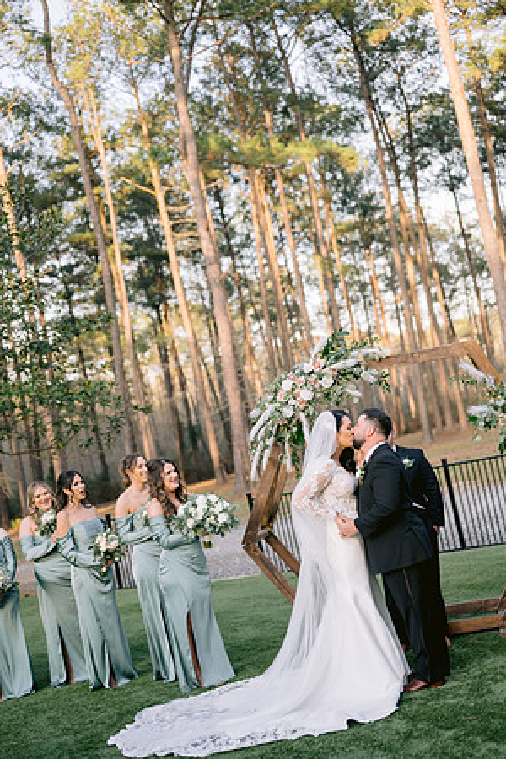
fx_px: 1054
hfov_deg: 27.0
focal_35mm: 50
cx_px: 253
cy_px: 380
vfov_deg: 39.6
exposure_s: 1/800
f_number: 2.2
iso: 400
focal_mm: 50
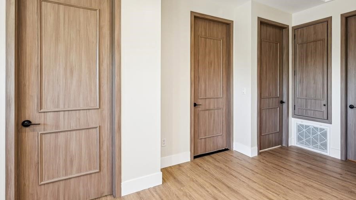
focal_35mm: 19
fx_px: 179
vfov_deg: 58.0
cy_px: 83
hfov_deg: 89.1
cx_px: 199
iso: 160
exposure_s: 1/3.33
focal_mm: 10.5
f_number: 8
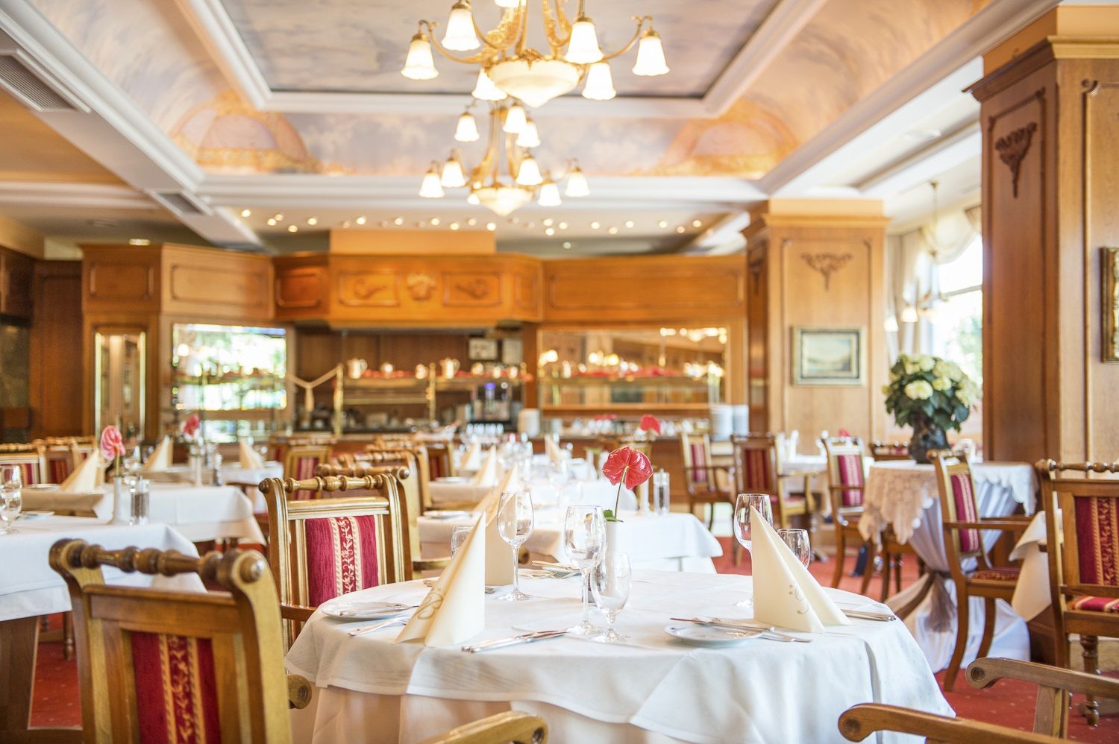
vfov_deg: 30.5
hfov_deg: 44.5
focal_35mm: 44
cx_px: 560
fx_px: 1367
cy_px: 372
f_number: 2.8
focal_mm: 44
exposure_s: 1/80
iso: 800
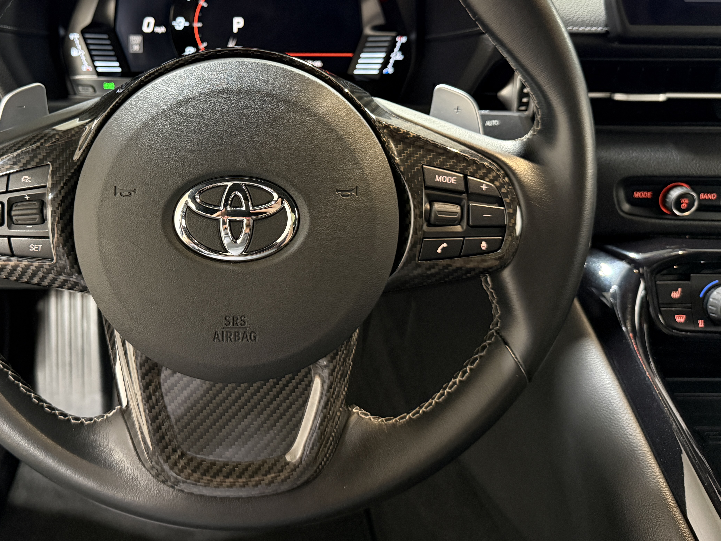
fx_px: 687
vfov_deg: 42.3
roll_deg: -0.6
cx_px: 238
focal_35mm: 33
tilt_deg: -21.5
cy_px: 175
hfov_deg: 54.2
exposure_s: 1/40
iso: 800
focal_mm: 6.76
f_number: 1.78
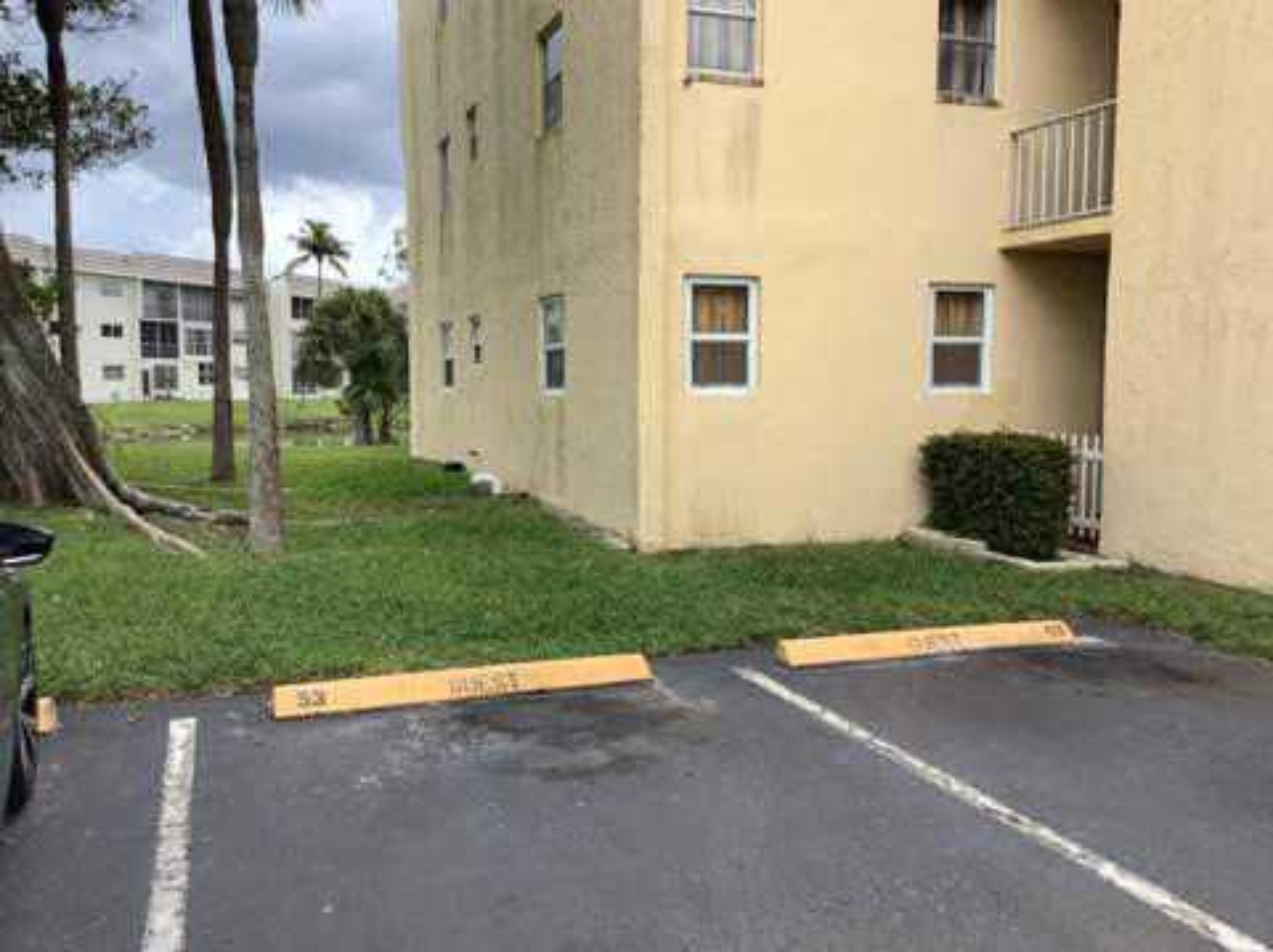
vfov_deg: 45.4
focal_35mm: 31
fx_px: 1139
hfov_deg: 58.4
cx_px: 636
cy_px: 476
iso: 25
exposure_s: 1/543
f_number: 2.4
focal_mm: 3.3
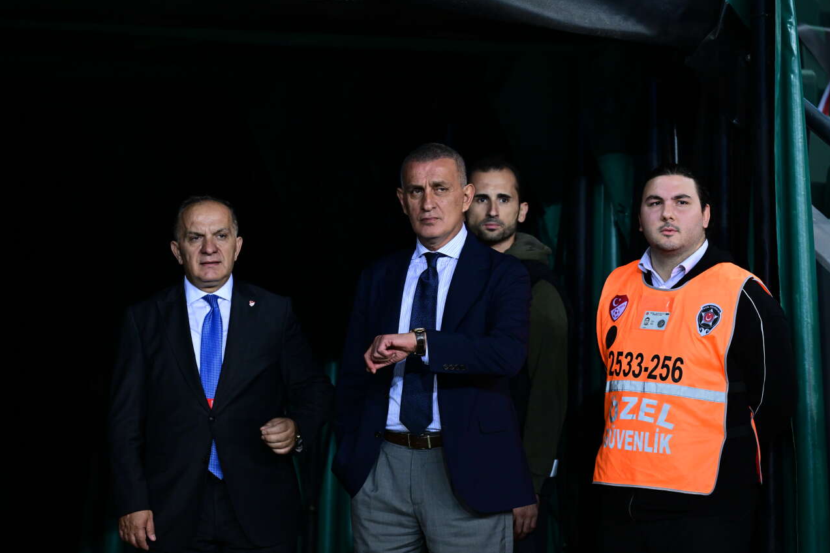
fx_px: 3827
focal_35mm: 166
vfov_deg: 8.3
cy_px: 277
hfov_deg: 12.4
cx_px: 416
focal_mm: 165
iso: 2500
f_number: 3.5
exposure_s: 1/500
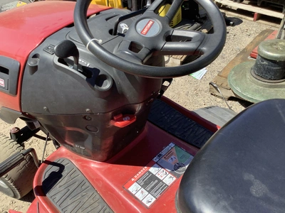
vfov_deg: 45.4
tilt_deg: -54.9
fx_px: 255
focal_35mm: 31
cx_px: 142
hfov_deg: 58.4
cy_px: 106
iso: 25
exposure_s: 1/691
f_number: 2.4
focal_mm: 3.3
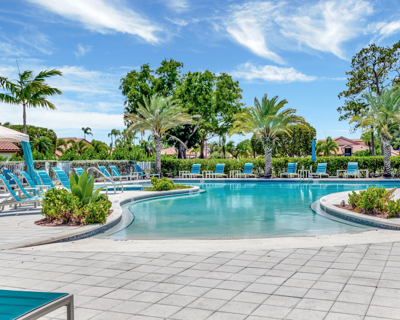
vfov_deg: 36.5
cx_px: 242
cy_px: 159
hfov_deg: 44.5
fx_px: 485
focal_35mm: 41
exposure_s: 1/2500
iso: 640
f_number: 8
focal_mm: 24
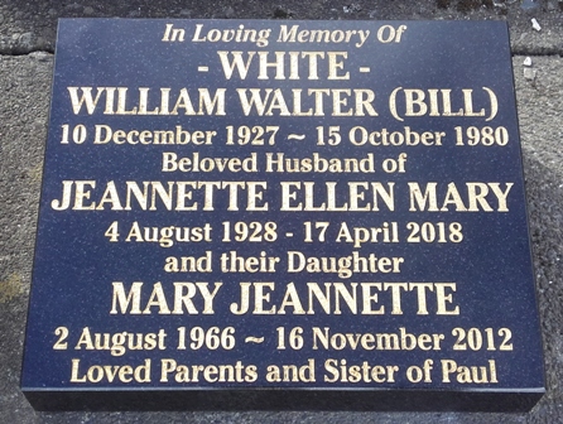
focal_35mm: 31
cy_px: 212
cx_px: 282
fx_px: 505
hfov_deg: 58.3
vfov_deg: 45.6
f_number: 2.2
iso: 50
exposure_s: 1/165
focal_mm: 3.31
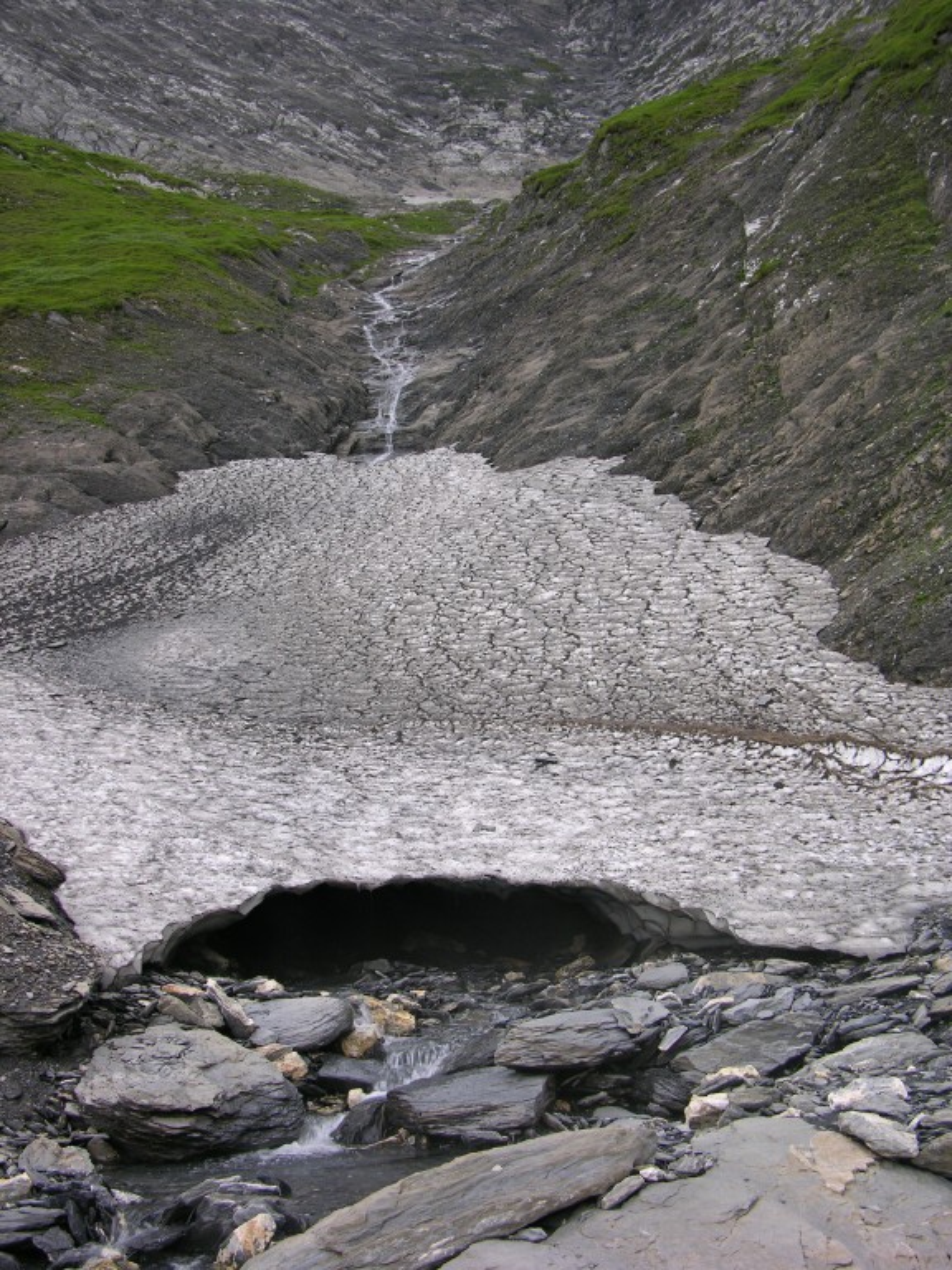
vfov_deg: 52.6
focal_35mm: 35
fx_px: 1283
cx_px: 476
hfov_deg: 40.7
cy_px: 635
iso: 50
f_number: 3.2
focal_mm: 8.9
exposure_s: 1/42
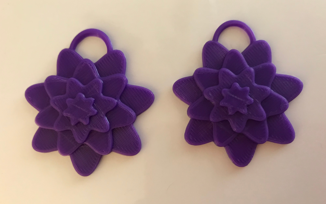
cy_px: 111
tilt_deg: -84.5
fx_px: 267
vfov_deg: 41.8
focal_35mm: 30
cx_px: 162
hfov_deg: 62.9
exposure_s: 1/7
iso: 80
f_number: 1.8
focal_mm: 3.99
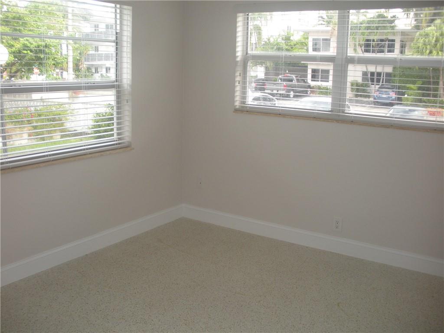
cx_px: 222
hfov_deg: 51.4
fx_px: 462
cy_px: 166
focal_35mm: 36
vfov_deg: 39.7
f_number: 3.5
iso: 84
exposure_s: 1/57.5
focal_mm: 6.3
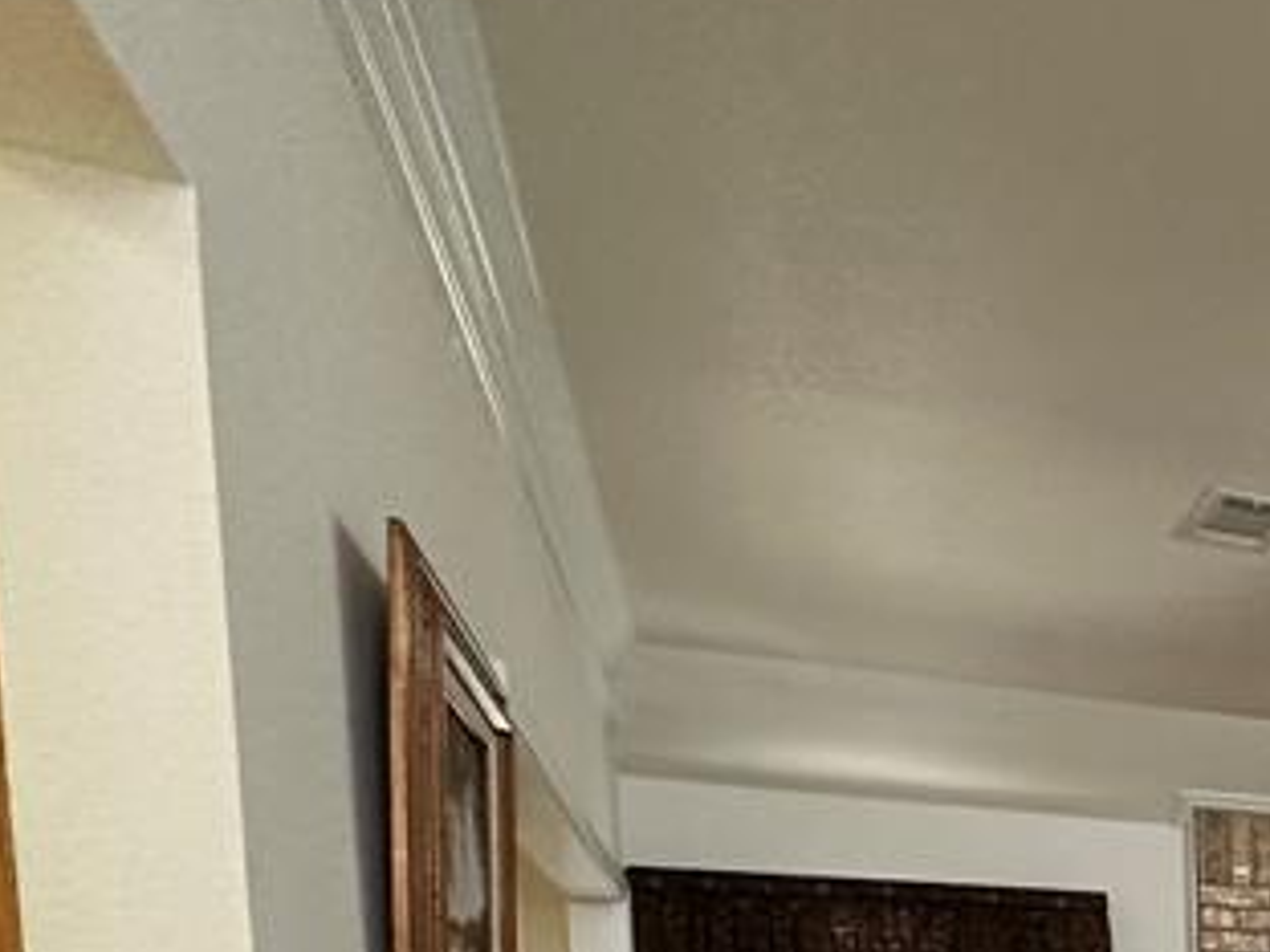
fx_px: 1688
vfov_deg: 26.6
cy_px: 1241
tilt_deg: -3.8
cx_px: 1872
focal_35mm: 46
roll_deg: +0.0
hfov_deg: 28.3
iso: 400
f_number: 2.2
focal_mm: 2.22
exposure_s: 1/60
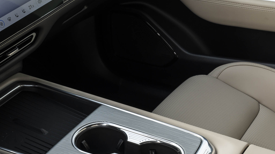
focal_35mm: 75
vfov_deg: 15.8
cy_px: 146
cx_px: 86
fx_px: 547
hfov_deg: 28.0
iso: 50
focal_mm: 42
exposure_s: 1/20
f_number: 10
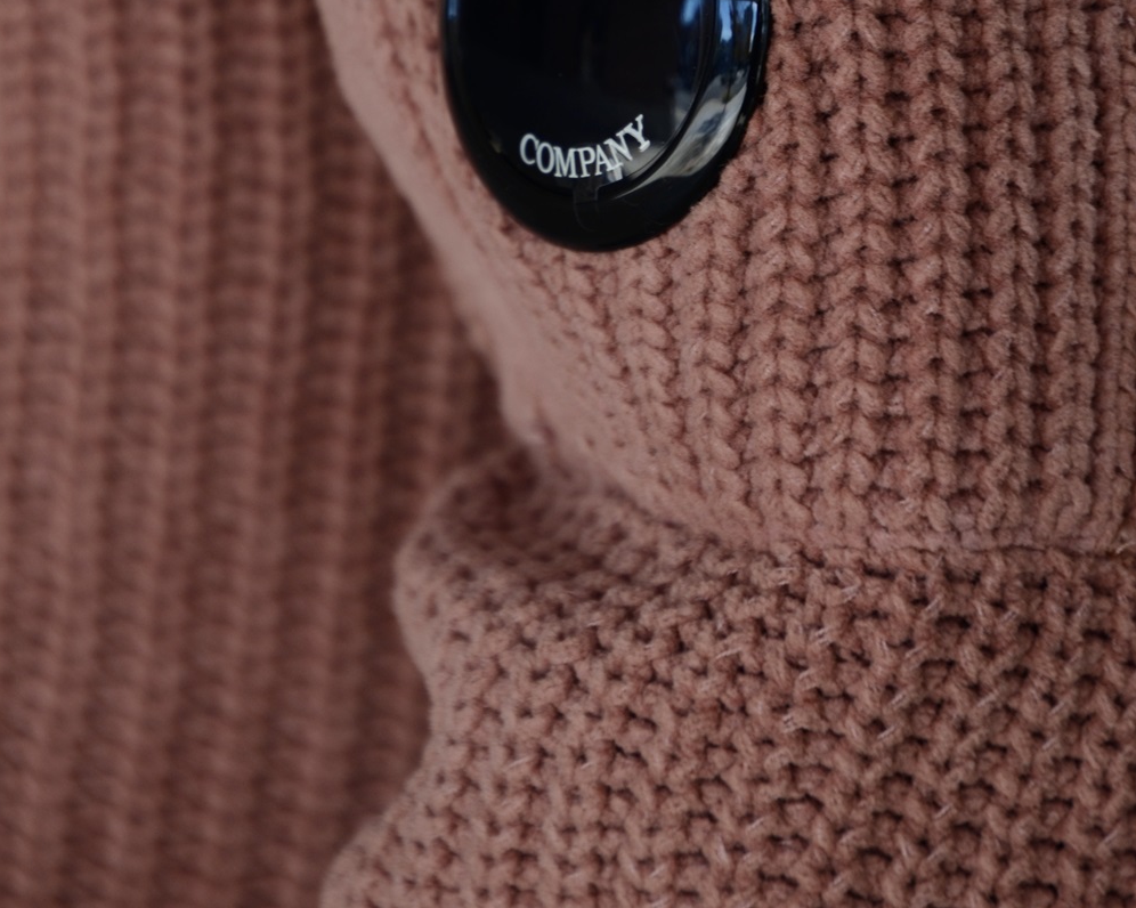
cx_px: 567
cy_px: 126
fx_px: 12526
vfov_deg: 4.1
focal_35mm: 373
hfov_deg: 5.2
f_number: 6.3
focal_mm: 175
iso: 250
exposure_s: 1/200
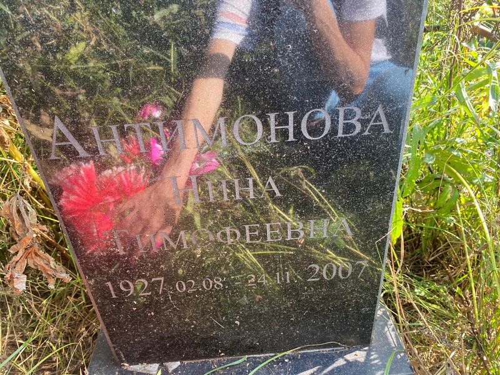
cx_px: 250
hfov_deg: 67.3
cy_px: 188
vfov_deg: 53.1
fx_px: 376
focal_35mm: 26
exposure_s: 1/122
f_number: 1.8
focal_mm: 4.25
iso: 40
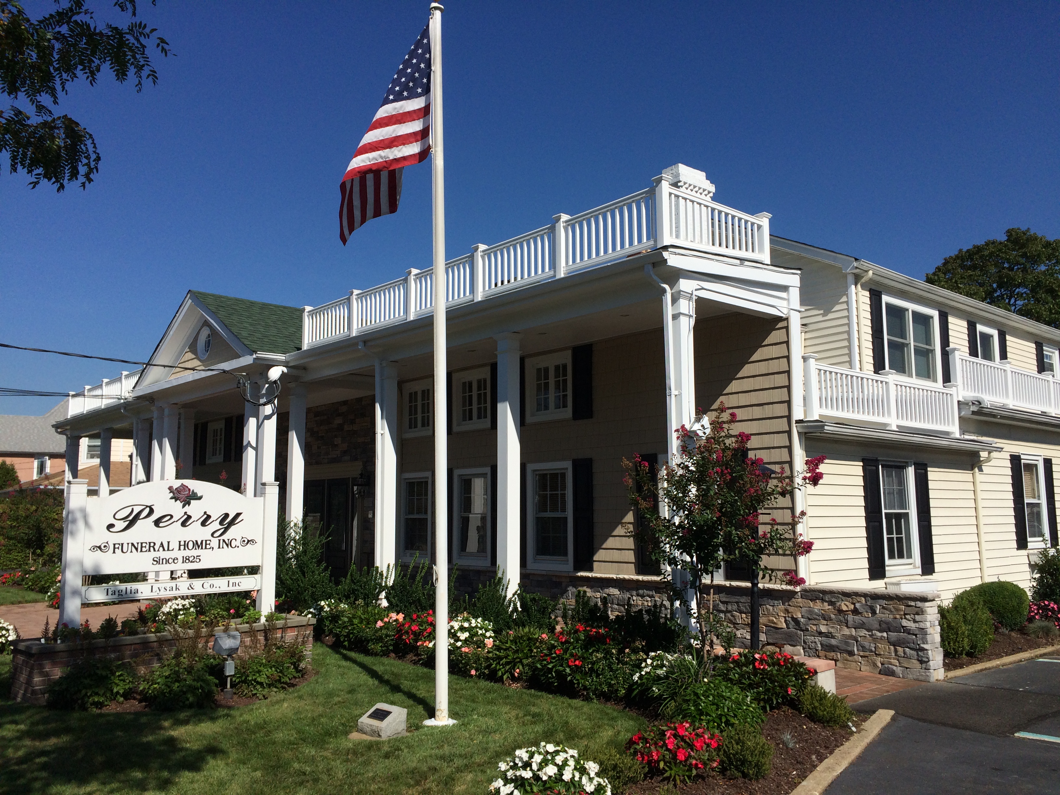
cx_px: 530
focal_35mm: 29
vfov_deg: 48.2
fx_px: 888
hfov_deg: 61.7
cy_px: 398
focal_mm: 4.15
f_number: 2.2
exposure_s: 1/4566
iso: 32
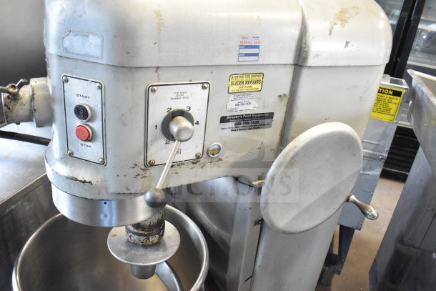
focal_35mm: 30
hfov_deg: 61.9
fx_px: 363
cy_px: 146
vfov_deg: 43.6
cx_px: 218
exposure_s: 1/100
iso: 6400
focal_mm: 20
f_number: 5
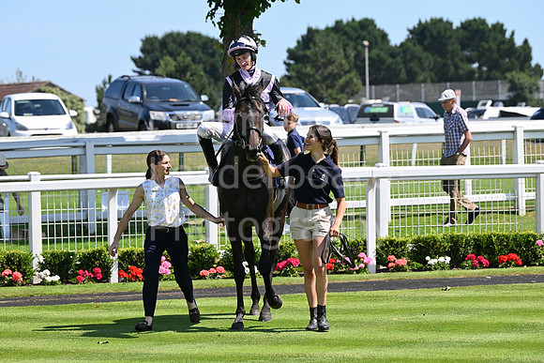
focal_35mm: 170
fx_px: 2569
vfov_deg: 8.1
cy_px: 182
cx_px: 272
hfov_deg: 12.1
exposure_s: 1/1600
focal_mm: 170
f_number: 5.6
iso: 400
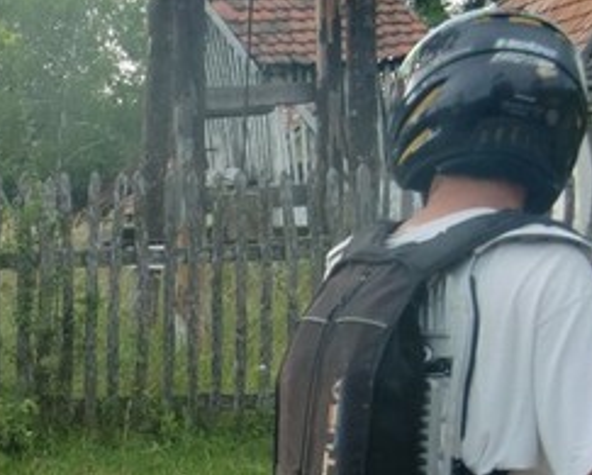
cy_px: 470
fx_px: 2140
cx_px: -76
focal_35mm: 122
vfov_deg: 12.5
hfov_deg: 15.3
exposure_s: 1/125
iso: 64
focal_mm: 6.66
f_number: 3.9
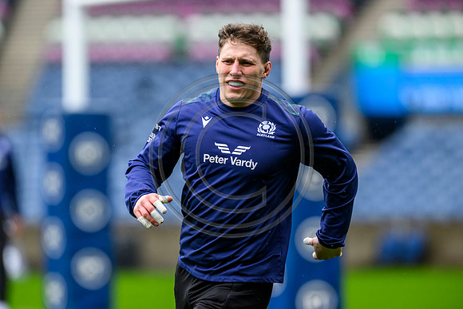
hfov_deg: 5.2
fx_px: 5145
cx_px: 232
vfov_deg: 3.4
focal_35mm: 400
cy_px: 154
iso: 4000
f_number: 4
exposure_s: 1/1600
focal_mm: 400
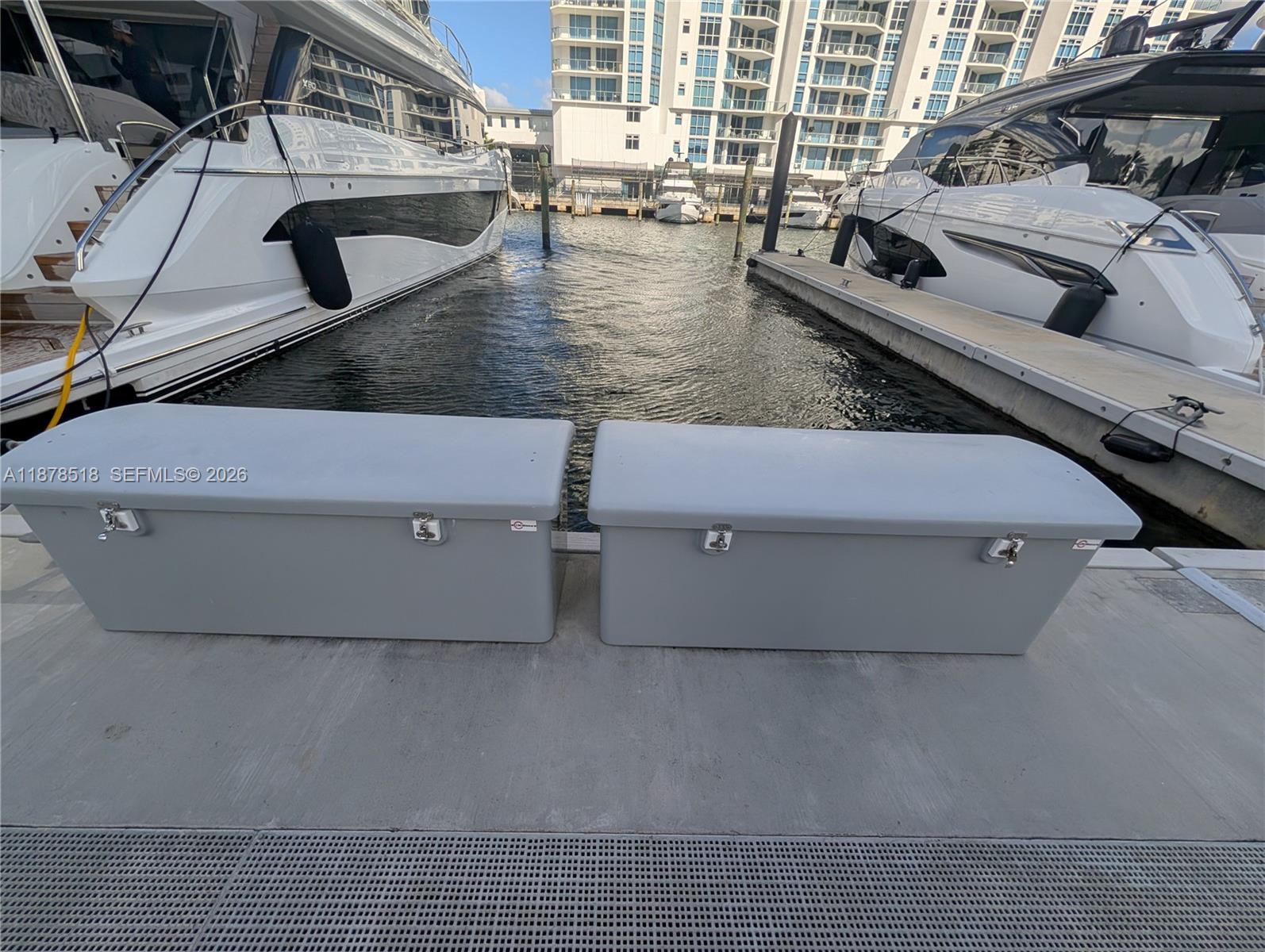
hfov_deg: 110.5
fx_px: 439
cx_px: 632
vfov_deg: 94.6
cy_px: 476
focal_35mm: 12
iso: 57
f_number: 1.7
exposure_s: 1/4505
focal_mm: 2.02
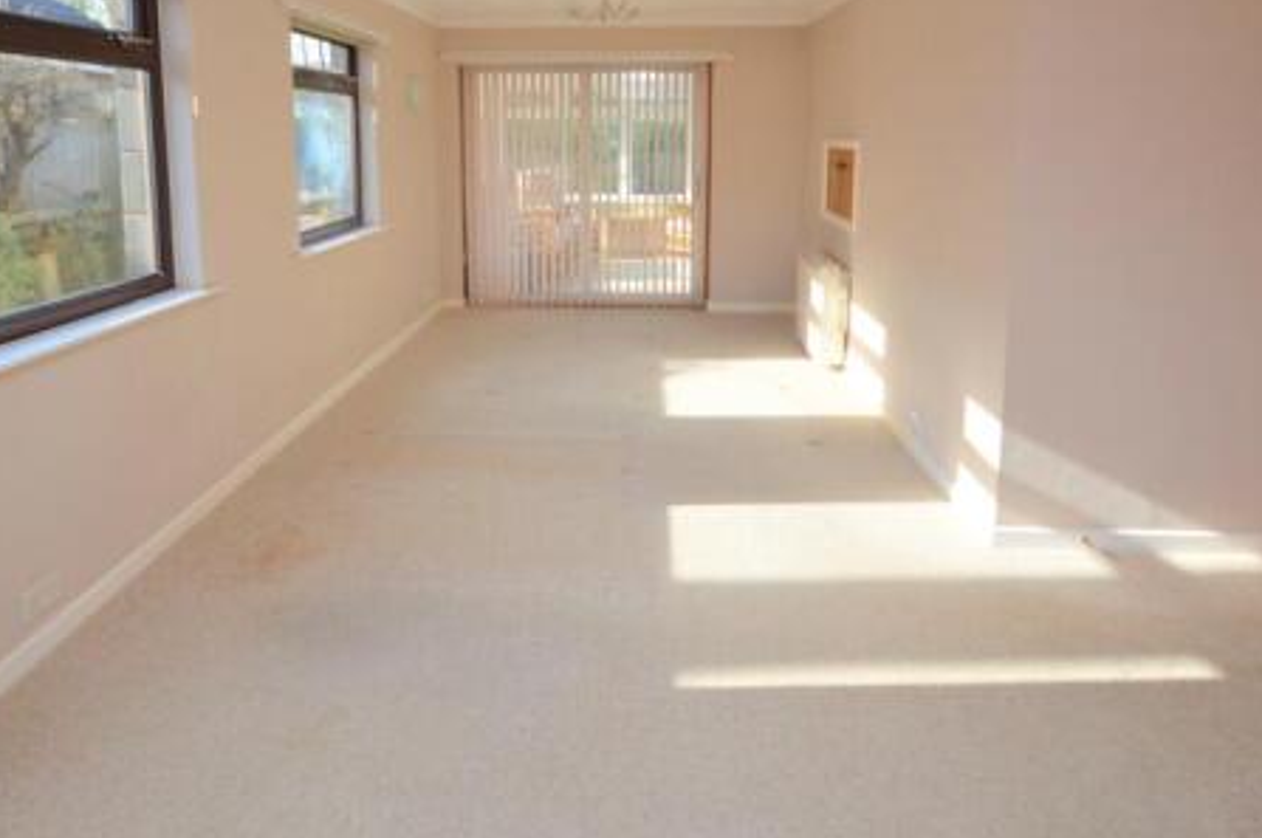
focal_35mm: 22
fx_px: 770
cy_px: 237
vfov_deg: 55.1
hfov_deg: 78.5
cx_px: 576
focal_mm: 10
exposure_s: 1/160
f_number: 5
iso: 100
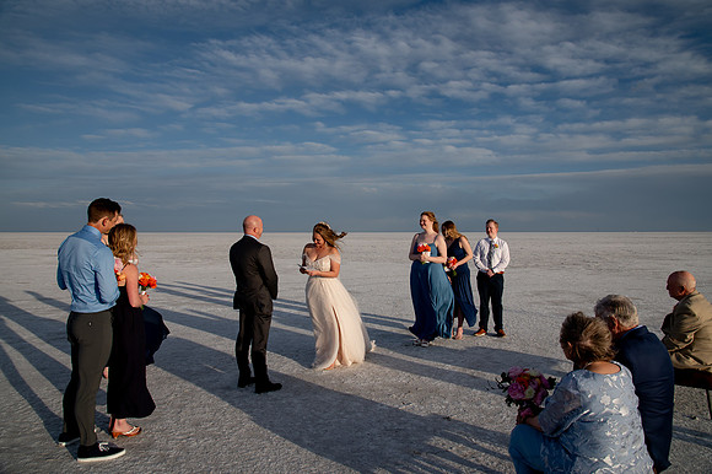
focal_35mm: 27
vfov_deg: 47.9
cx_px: 356
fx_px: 534
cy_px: 237
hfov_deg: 67.4
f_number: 8
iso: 200
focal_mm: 27
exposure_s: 1/800
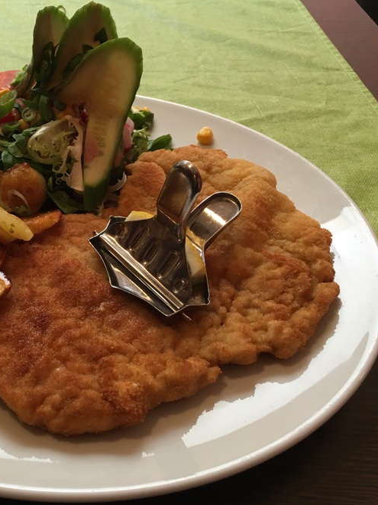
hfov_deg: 30.4
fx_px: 655
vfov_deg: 42.0
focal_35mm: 45
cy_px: 220
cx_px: 18
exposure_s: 1/17
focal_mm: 4.15
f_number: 2.2
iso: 50
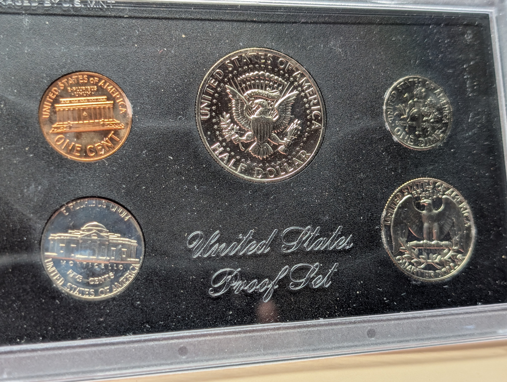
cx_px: 254
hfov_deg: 38.9
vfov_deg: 29.7
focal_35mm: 49
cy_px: 191
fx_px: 719
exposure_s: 1/111
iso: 186
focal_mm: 6.9
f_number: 1.68
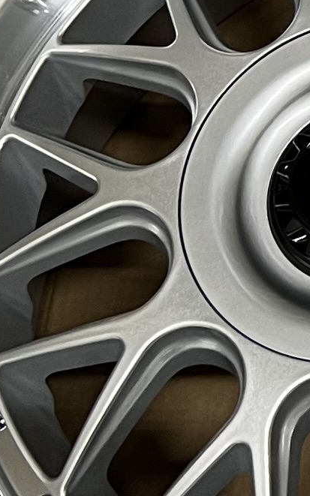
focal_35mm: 168
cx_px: 928
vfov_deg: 12.0
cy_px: -206
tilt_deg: -63.8
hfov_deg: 7.0
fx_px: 2271
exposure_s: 1/50
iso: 64
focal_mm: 5.7
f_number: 1.5
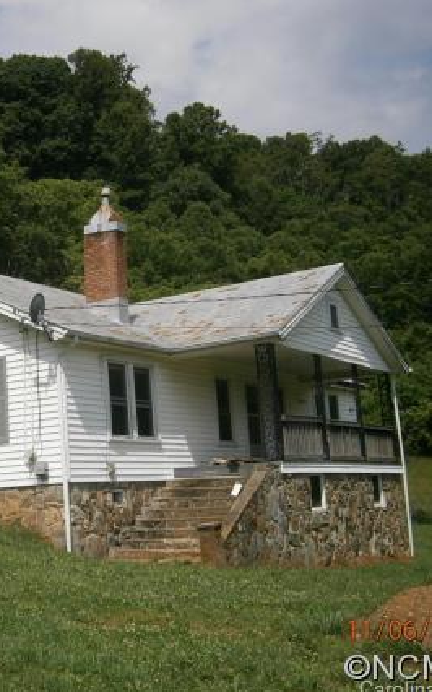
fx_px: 980
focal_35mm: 52
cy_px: 351
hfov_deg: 24.4
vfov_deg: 38.9
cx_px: 75
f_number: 8.7
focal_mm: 6.4
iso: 160
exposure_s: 1/500
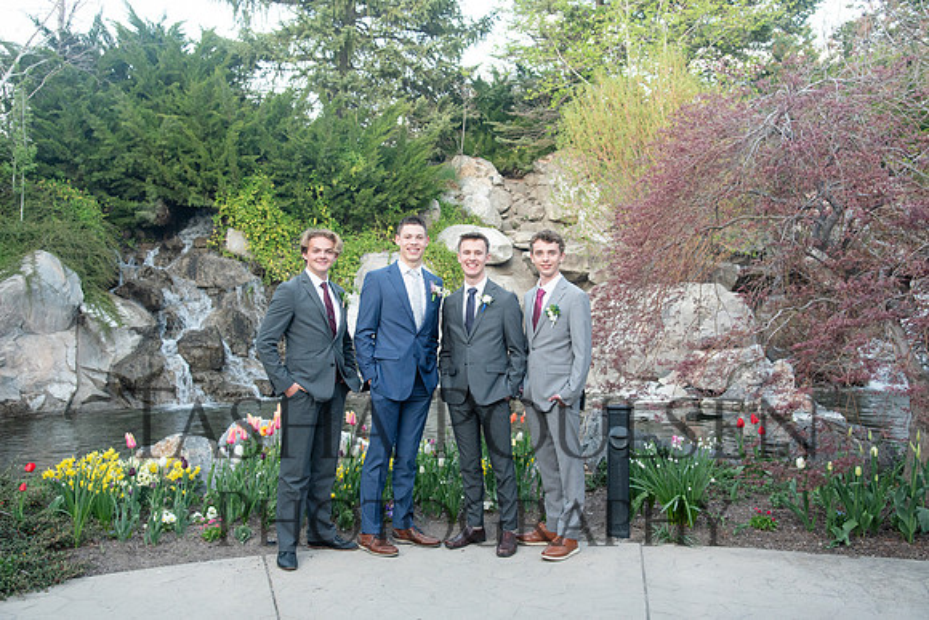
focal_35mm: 38
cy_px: 310
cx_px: 464
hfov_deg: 50.7
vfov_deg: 35.1
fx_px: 981
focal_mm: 38
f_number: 5.6
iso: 800
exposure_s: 1/125
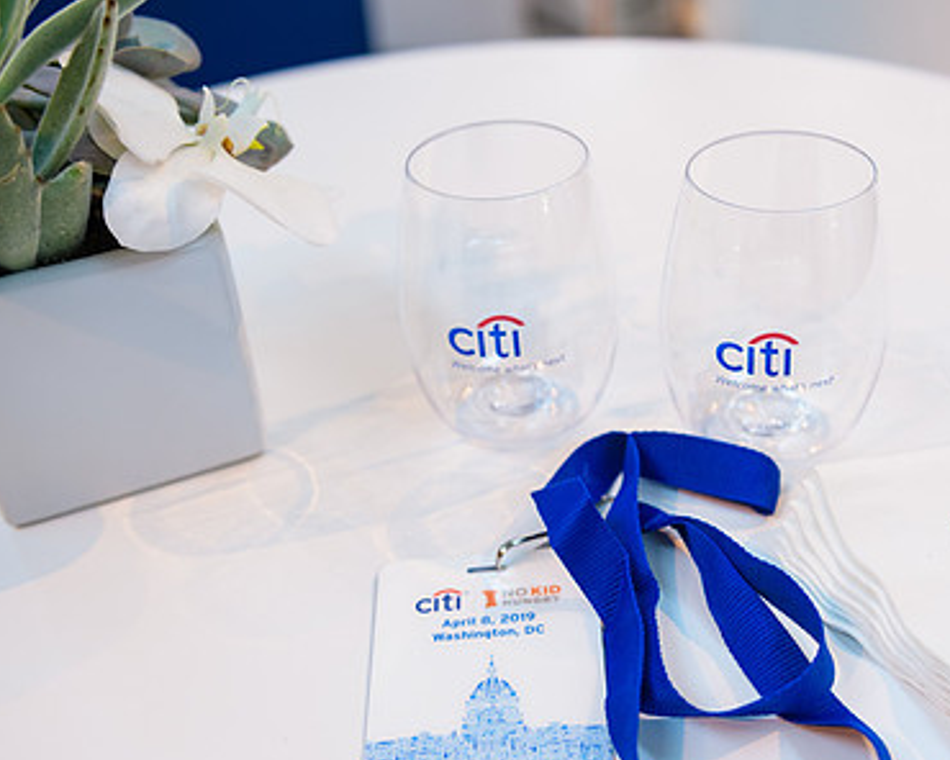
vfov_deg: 30.1
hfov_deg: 37.2
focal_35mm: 50
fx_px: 1406
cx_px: 580
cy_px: 474
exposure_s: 1/125
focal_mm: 34
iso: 1250
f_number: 3.2
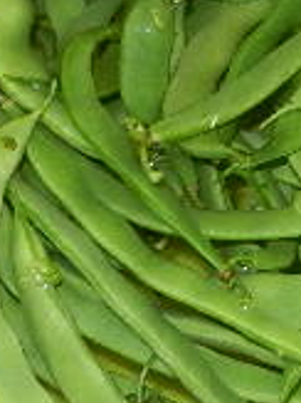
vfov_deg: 17.1
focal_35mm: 114
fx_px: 1323
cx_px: 555
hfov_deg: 11.9
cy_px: 52
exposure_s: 1/30
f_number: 3.6
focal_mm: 5.1
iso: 200
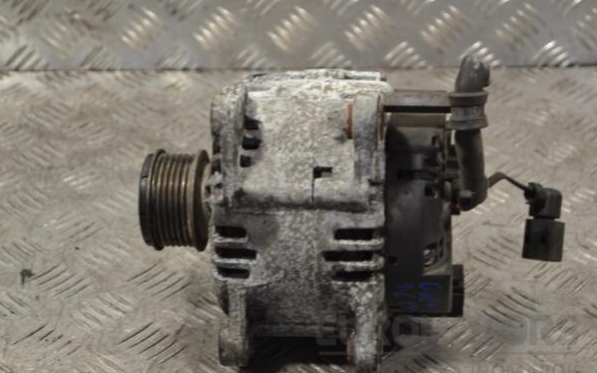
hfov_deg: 26.8
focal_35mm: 77
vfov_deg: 16.9
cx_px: 297
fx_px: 1252
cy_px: 197
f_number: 5.6
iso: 220
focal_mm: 50
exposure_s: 1/30
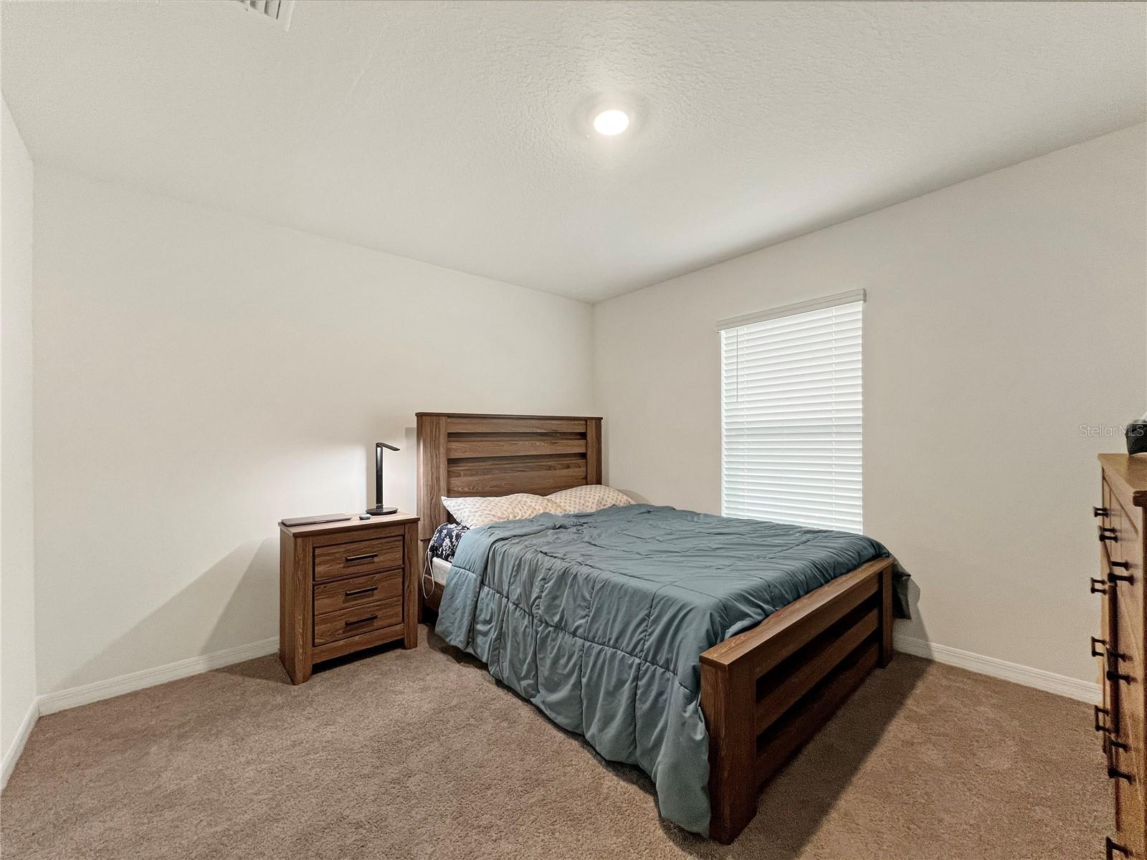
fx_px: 431
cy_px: 430
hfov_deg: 106.2
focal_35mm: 13
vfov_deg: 89.9
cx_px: 574
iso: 160
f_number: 1.8
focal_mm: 1.57
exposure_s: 1/60
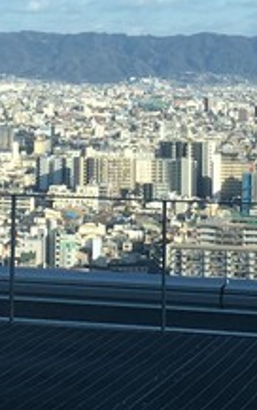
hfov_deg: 9.0
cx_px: 30
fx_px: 1622
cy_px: -40
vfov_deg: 14.1
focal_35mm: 145
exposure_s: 1/1451
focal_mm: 4.15
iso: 25
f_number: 2.2
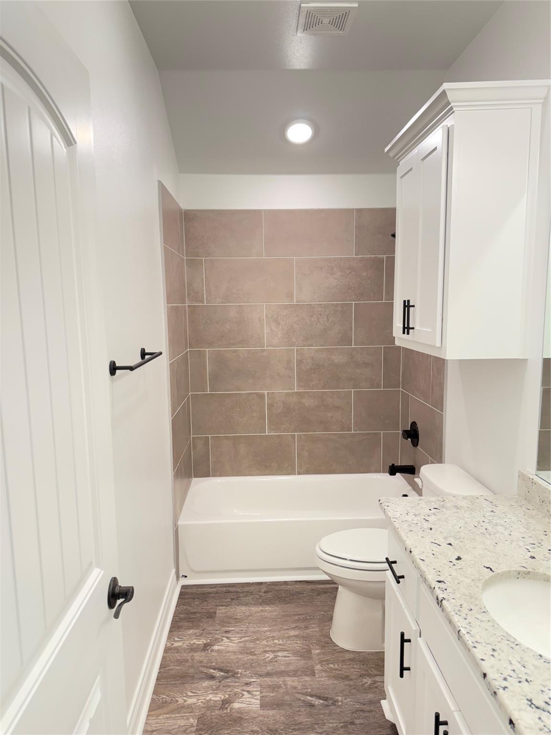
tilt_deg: -8.2
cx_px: 276
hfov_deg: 56.8
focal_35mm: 24
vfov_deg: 71.6
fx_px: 509
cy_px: 368
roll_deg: +0.6
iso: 320
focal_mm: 6.76
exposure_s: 1/120
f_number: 1.78
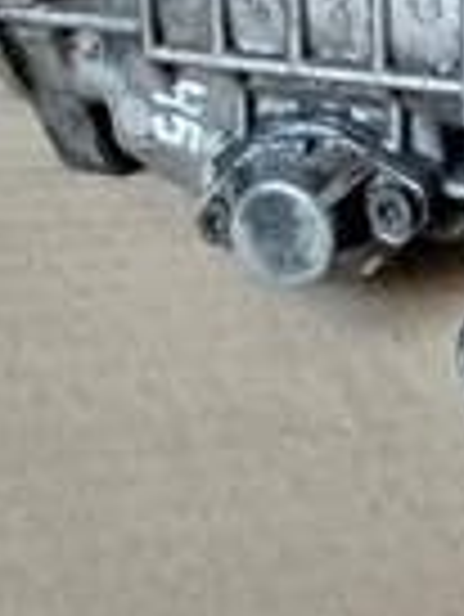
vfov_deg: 22.7
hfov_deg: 17.5
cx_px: 369
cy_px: 54
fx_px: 1499
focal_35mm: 84
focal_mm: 5.31
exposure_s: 1/33
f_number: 1.7
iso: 320
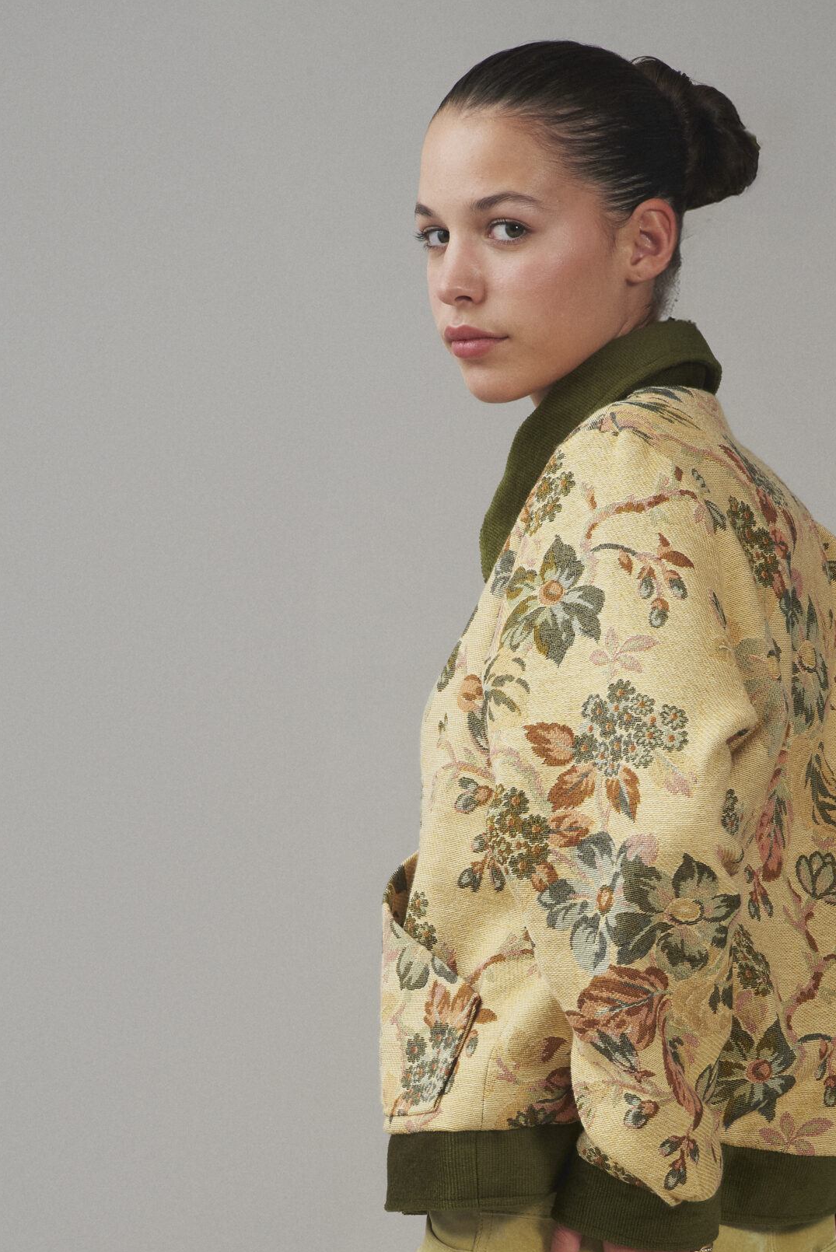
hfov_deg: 8.2
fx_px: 5810
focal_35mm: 167
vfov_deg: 12.3
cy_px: 974
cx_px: 587
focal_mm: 105
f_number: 11
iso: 200
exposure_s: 1/160
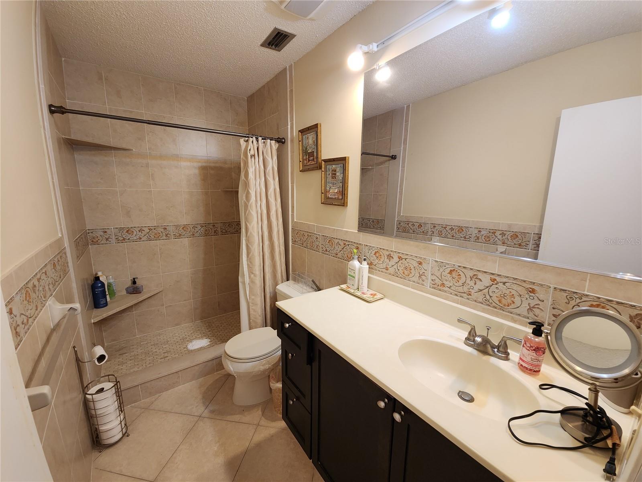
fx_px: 241
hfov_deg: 106.2
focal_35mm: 13
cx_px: 321
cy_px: 241
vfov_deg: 89.9
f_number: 2.2
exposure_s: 1/60
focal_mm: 2.2
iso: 250
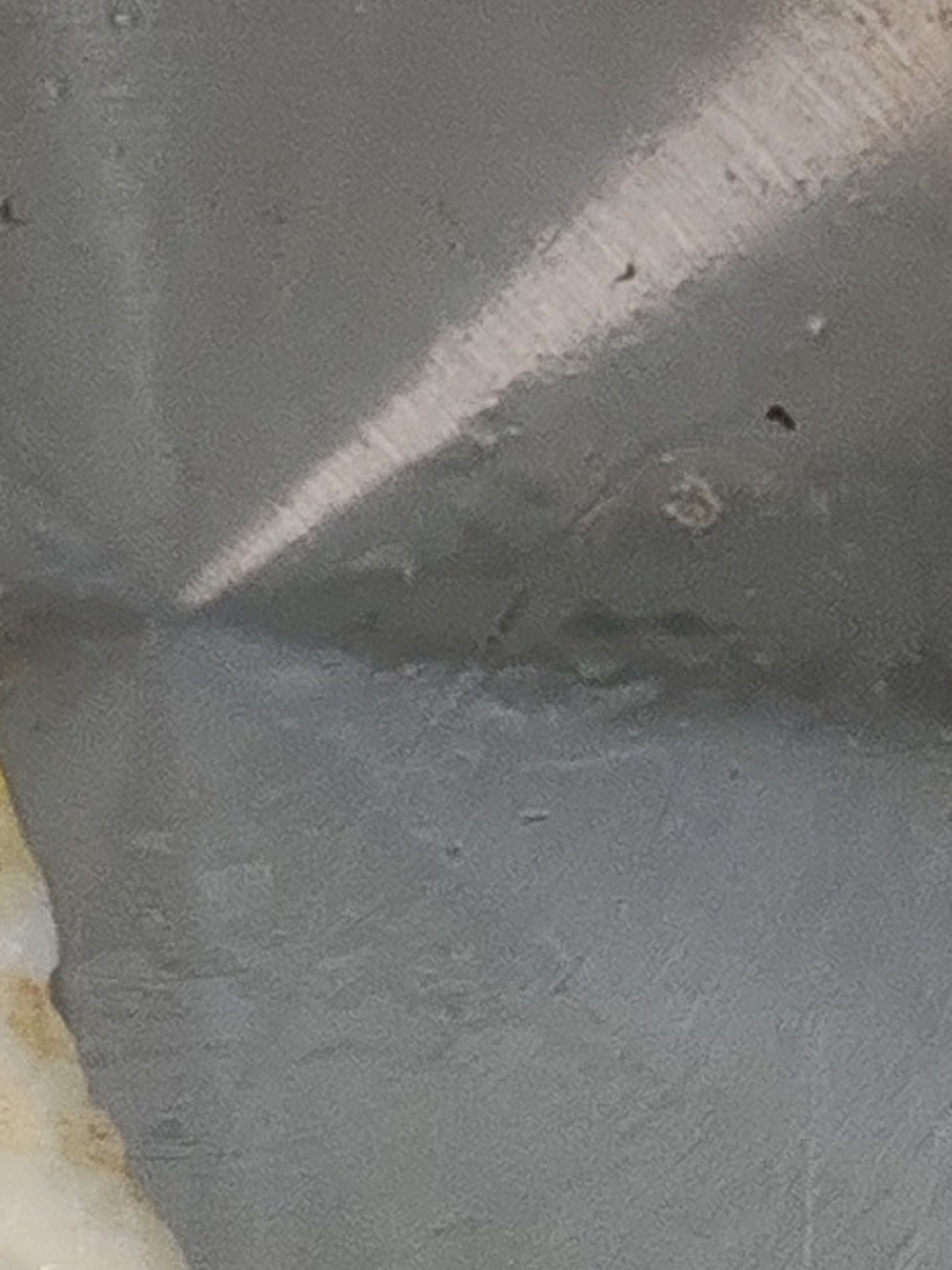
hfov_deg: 8.4
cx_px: 313
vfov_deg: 11.2
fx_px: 6490
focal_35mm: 177
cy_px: 381
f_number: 1.9
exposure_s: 1/100
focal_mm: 6.12
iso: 1250
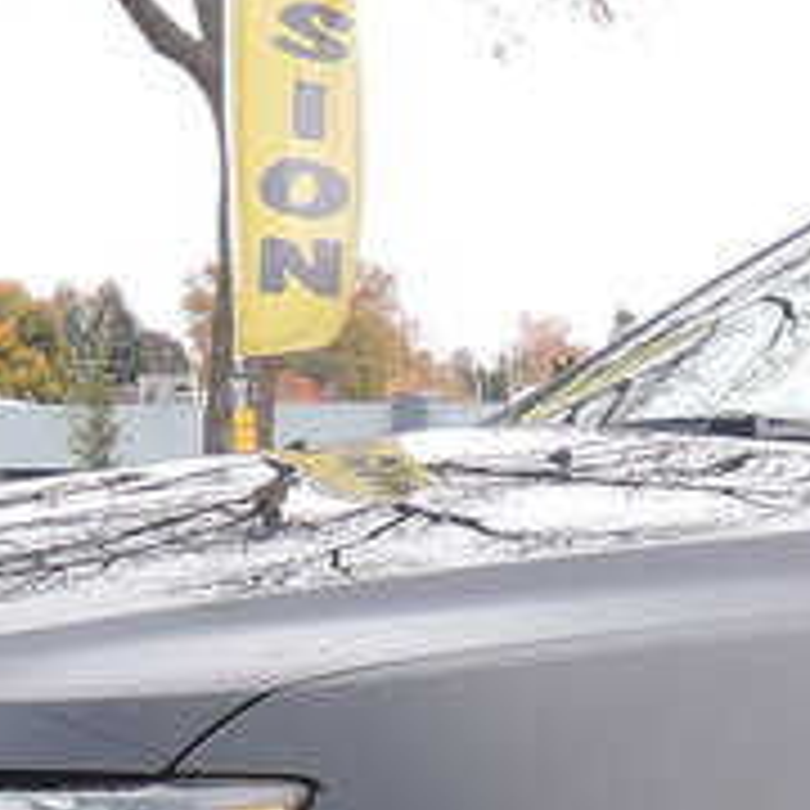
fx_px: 3203
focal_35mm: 121
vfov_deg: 14.0
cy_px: 958
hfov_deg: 13.7
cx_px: 1148
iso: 80
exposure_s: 1/200
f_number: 2.8
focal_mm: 5.1
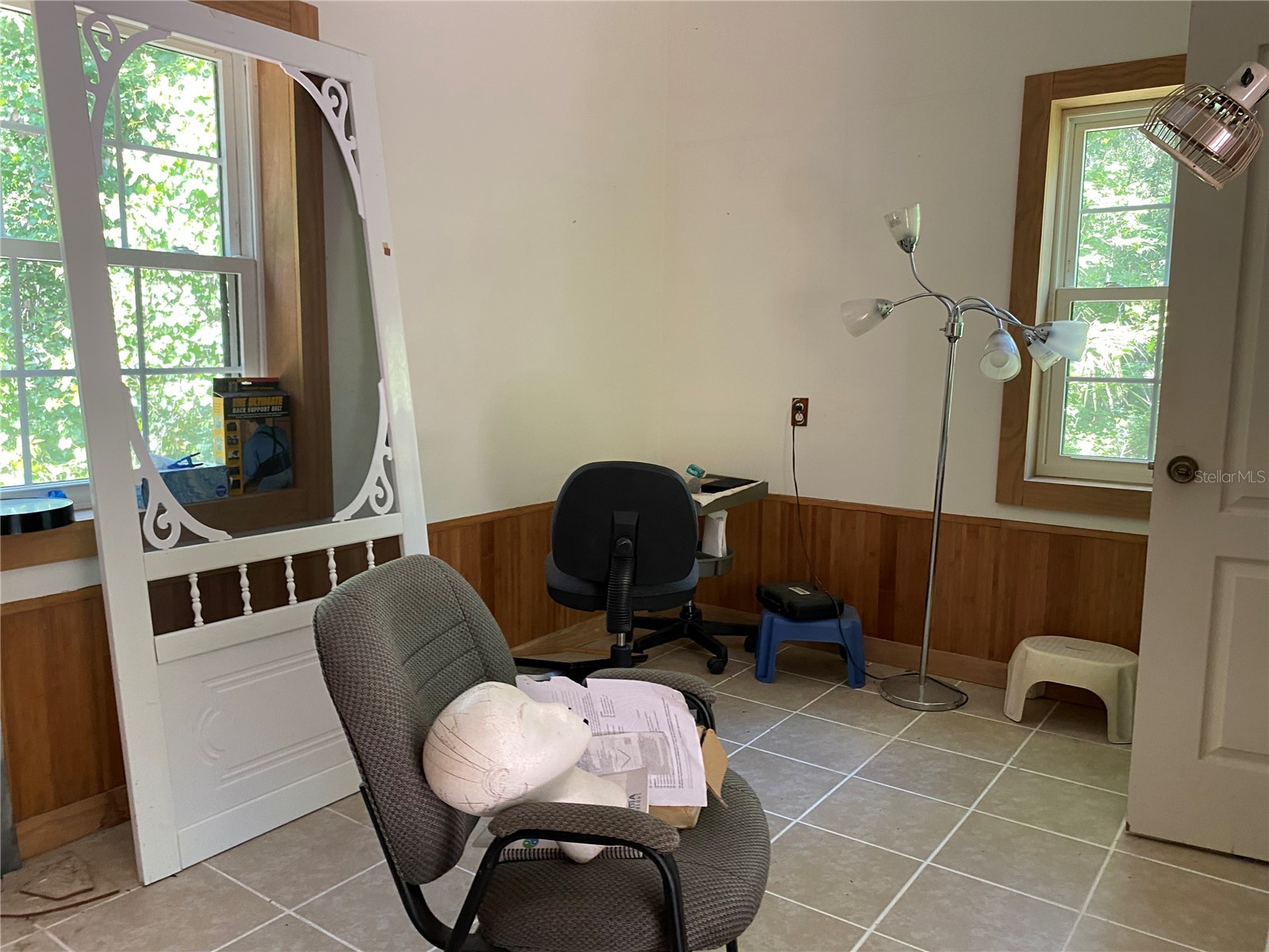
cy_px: 476
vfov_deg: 53.1
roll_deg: -0.5
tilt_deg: -8.2
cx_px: 634
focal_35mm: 26
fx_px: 953
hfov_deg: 67.3
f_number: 1.8
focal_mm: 4.25
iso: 160
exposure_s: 1/60
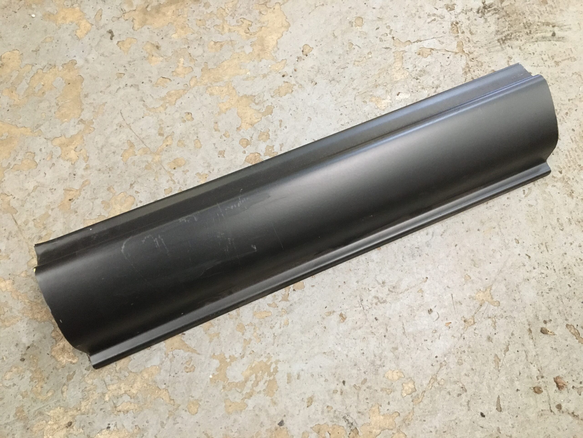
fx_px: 488
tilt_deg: -71.9
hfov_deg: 61.7
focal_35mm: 29
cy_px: 219
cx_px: 292
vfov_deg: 48.2
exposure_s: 1/17
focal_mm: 4.15
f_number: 2.2
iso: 250
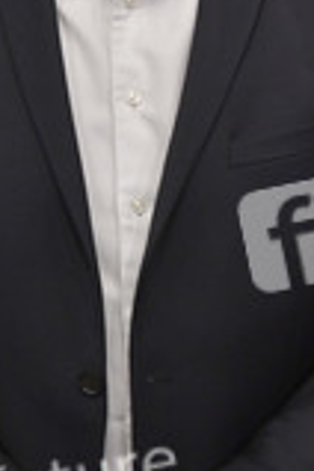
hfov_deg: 15.5
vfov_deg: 22.7
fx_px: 1151
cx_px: 121
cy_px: 74
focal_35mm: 88
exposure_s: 1/200
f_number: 6.3
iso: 2500
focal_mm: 35
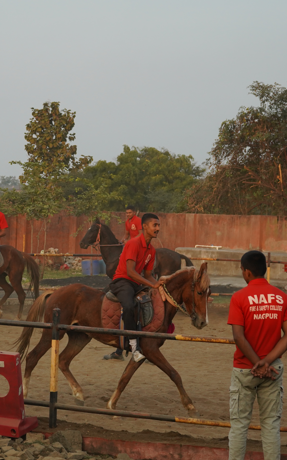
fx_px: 1176
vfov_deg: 22.1
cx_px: 42
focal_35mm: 94
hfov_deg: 13.8
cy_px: 244
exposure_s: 1/1250
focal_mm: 57
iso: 1000
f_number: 5
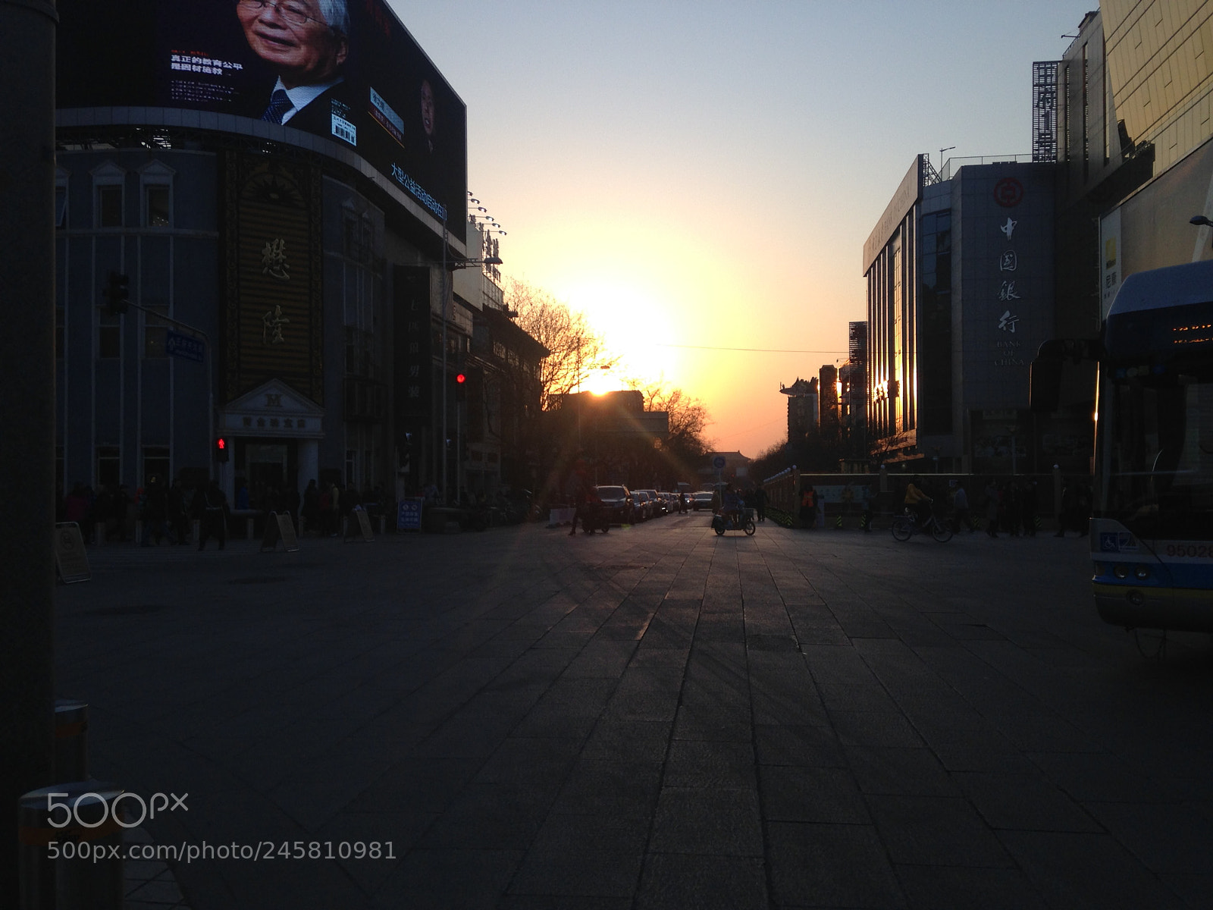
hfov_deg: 55.4
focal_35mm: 33
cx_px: 606
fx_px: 1156
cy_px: 455
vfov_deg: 42.9
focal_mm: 4.12
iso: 50
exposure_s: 1/889
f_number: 2.4
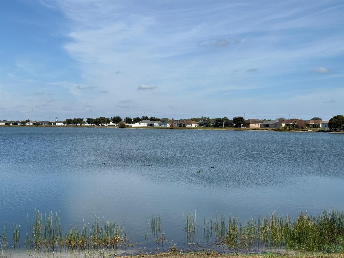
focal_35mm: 48
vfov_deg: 30.3
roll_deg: -0.5
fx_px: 477
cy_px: 129
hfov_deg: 39.7
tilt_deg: +0.7
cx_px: 172
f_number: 1.78
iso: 64
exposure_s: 1/7874
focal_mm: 6.76
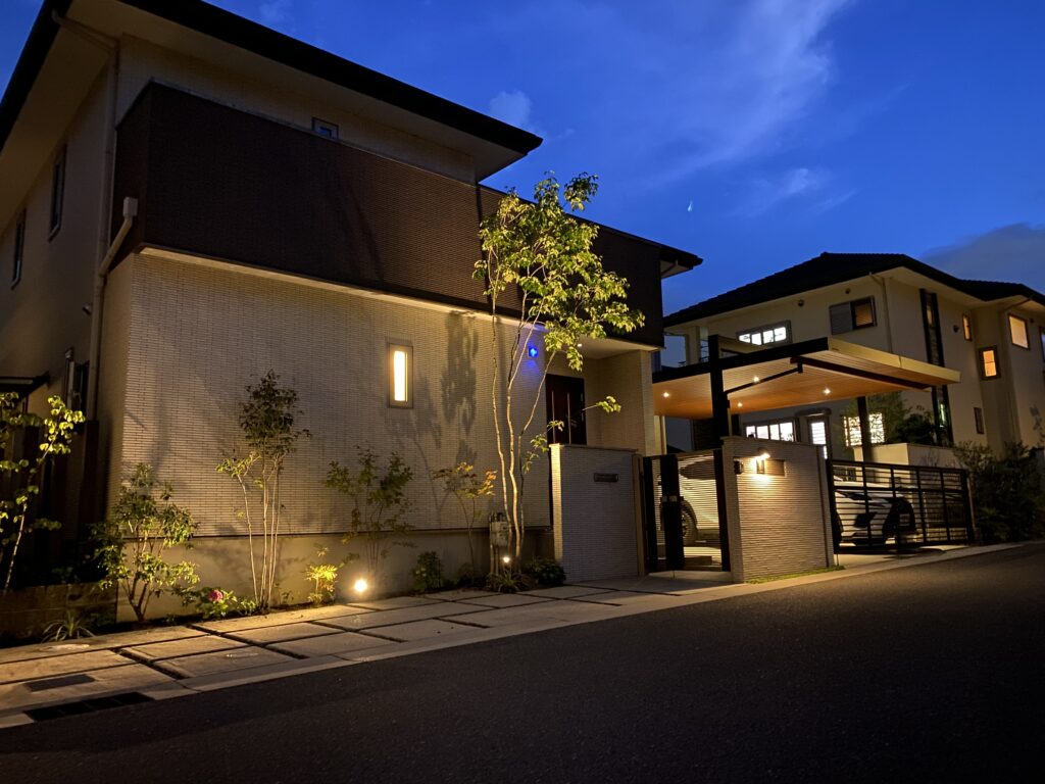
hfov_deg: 67.3
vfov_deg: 53.1
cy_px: 392
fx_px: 785
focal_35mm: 26
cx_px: 522
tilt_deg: +9.6
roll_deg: +1.0
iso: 640
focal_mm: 4.25
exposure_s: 1/4
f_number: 1.8
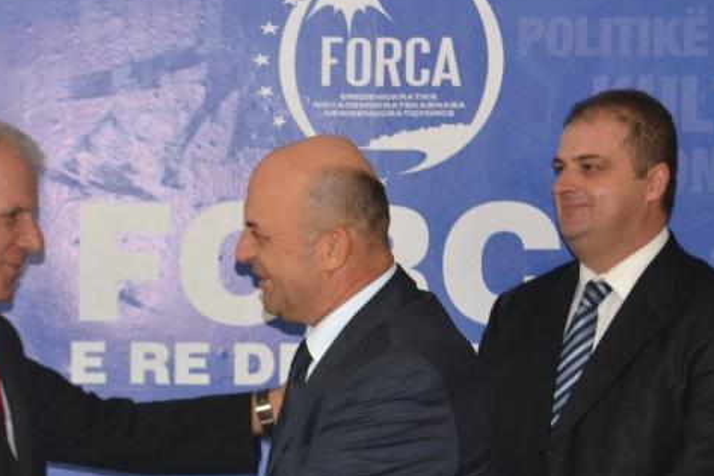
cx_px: 128
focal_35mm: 91
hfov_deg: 22.1
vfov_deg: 14.9
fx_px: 1804
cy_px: 372
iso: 800
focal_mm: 28
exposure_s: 1/60
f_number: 5
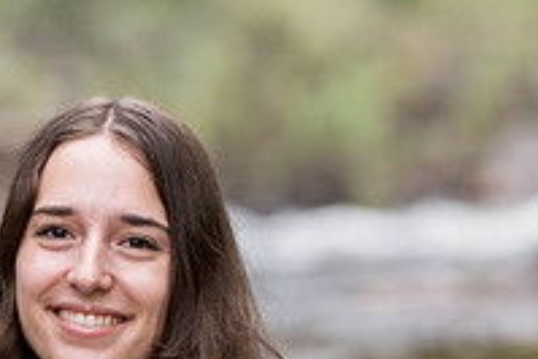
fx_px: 8569
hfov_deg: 3.6
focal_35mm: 573
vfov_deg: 2.4
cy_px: 363
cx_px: 16
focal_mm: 197
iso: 3200
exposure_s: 1/160
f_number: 5
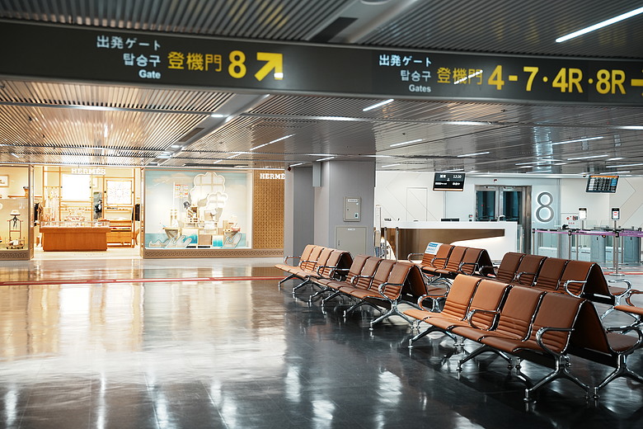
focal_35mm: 45
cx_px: 322
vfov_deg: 30.0
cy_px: 214
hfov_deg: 43.8
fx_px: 800
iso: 320
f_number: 2.8
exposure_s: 1/50
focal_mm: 44.8
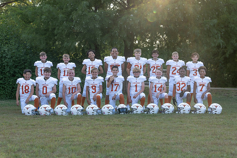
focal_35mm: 73
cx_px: 115
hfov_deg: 27.6
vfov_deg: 18.6
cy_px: 79
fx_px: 482
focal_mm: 70
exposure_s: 1/400
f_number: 4.5
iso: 250
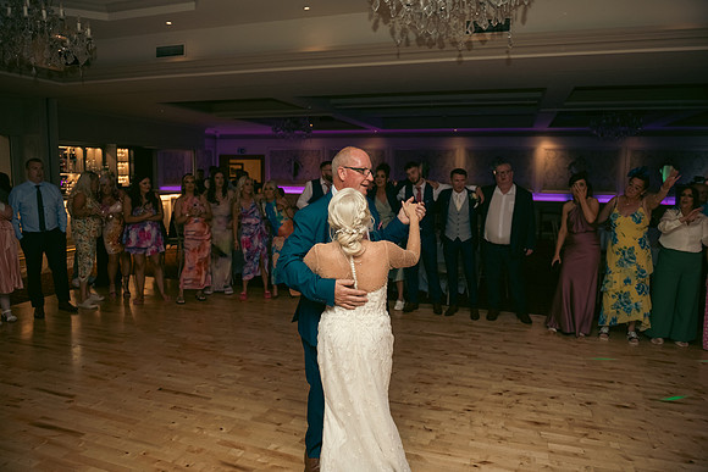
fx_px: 472
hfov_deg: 73.7
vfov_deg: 53.2
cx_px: 354
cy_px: 236
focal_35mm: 24
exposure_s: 1/160
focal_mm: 24
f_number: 3.5
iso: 800
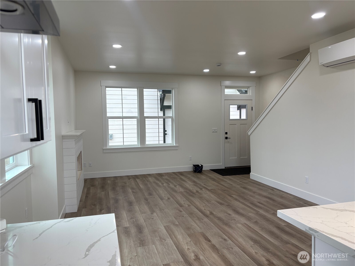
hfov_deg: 67.3
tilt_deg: -1.8
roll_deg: +0.5
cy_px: 133
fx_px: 267
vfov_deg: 53.1
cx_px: 178
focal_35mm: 26
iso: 64
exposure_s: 1/122
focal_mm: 5.96
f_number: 1.6
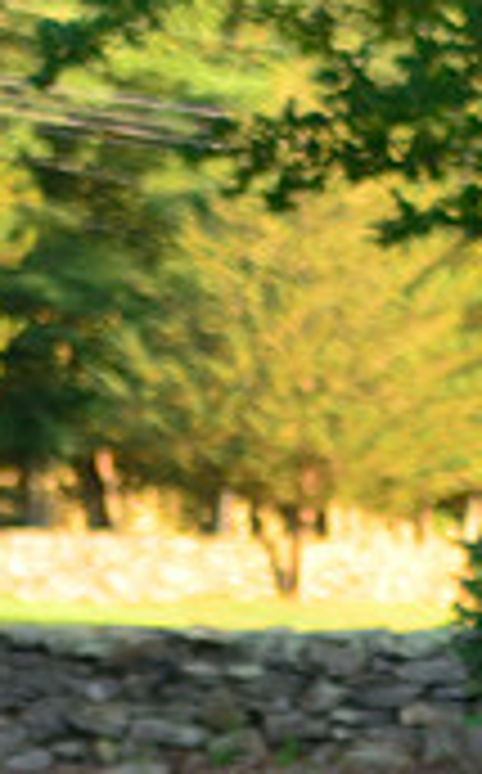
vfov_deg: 5.4
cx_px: 1140
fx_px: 8155
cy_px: 819
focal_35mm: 387
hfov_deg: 3.3
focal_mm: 75
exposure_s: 1/400
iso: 400
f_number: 2.8
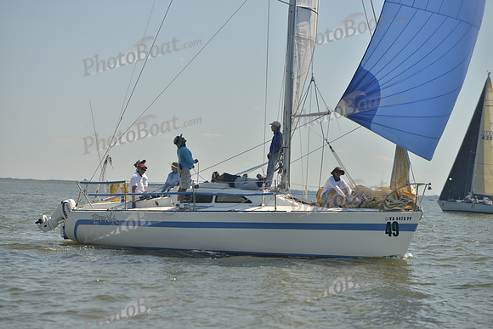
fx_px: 1644
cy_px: 164
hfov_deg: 17.1
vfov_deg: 11.4
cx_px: 246
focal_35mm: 120
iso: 200
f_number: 4.5
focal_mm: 120
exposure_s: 1/1250
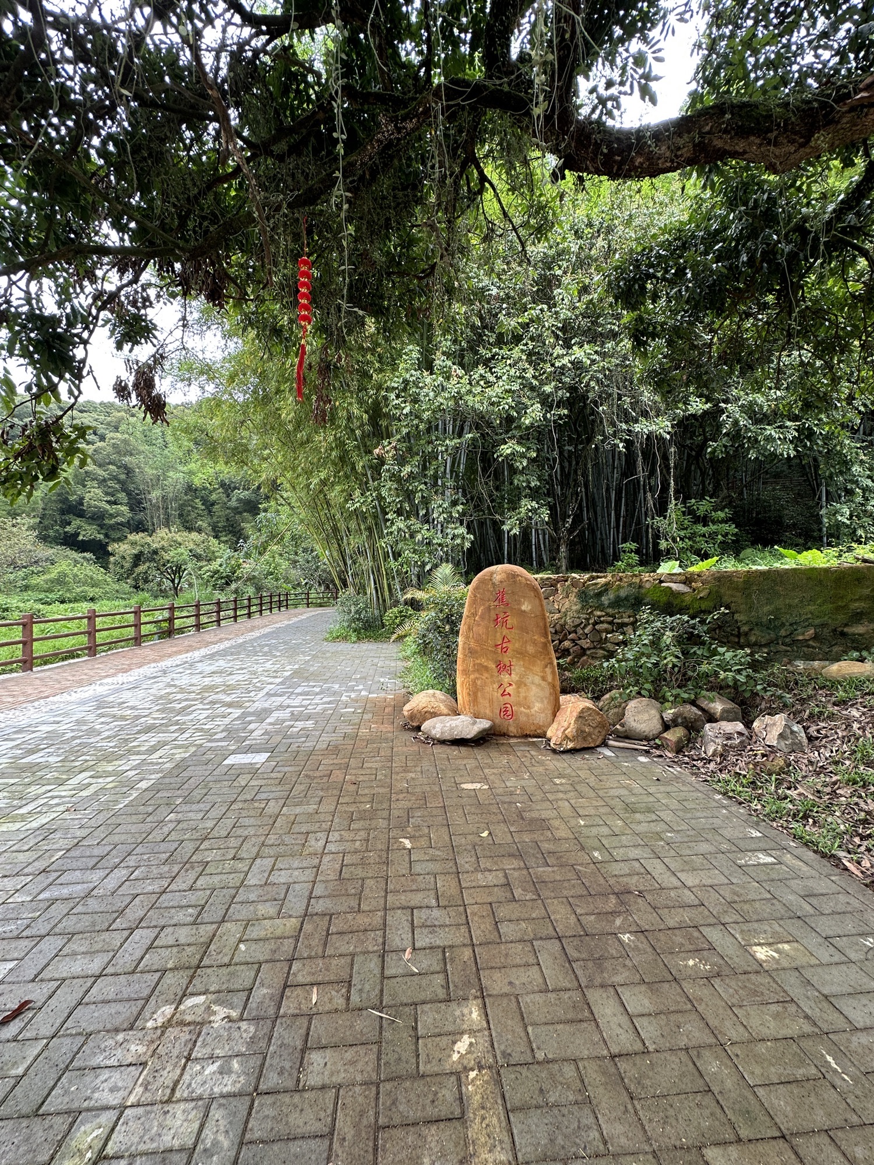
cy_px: 582
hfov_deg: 85.7
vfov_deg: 102.1
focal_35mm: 14
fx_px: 471
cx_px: 437
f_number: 2.2
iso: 40
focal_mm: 2.22
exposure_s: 1/104
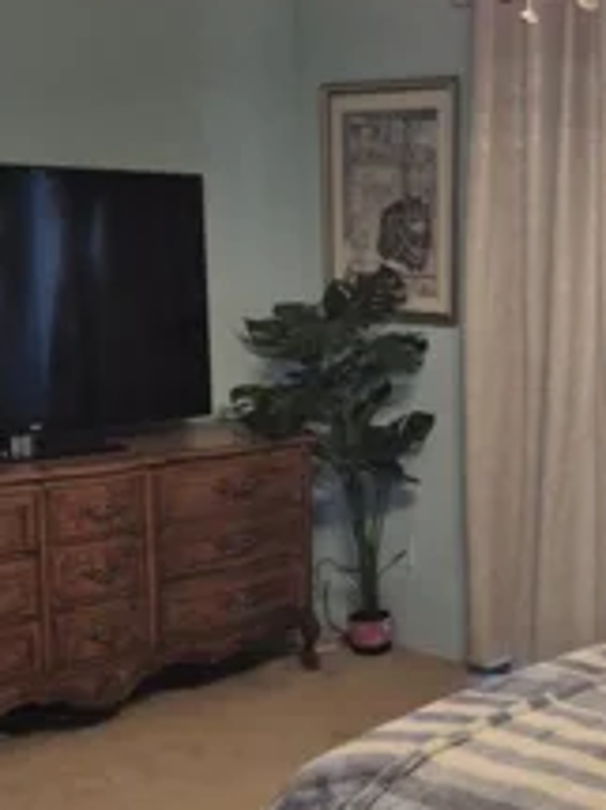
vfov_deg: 32.0
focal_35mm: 60
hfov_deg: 23.9
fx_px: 1402
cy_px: 520
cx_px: 504
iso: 400
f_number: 1.8
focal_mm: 5.4
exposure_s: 1/120
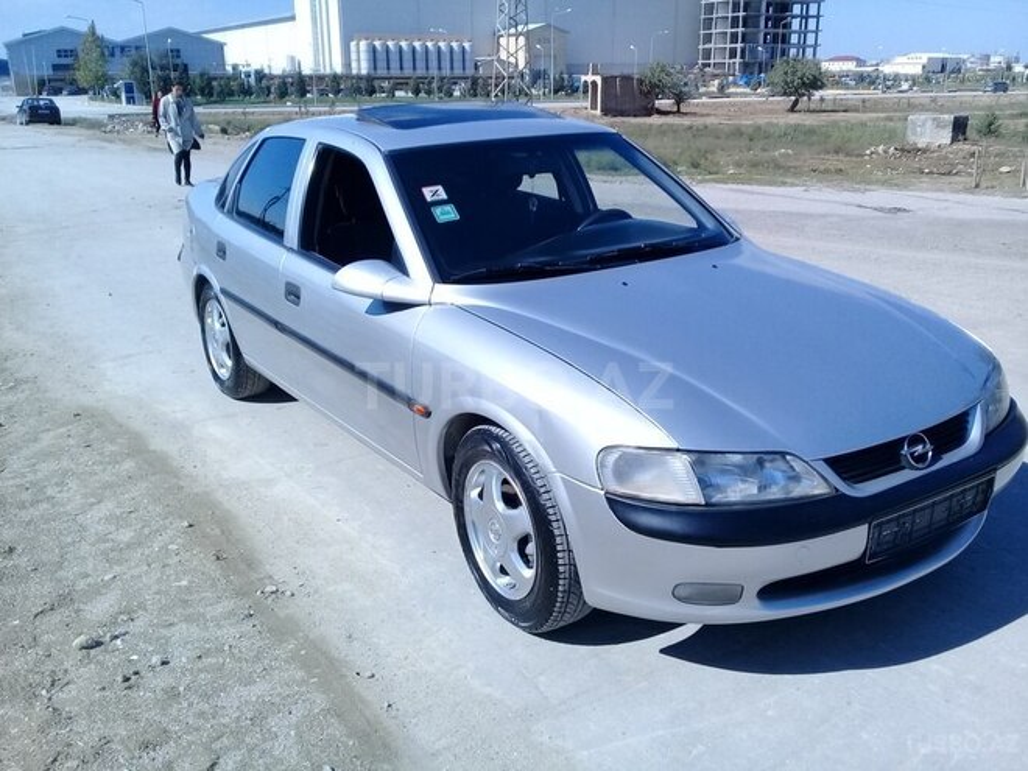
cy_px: 386
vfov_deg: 45.4
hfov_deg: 58.4
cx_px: 514
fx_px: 921
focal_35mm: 31
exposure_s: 1/1302
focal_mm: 3.3
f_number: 2.2
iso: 50
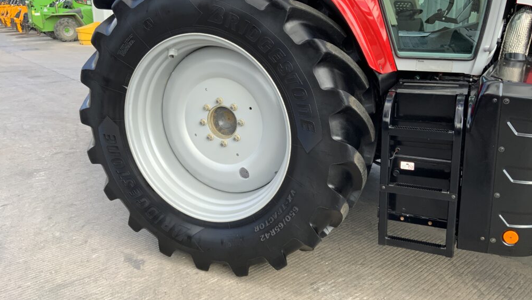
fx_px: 451
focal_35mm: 32
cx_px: 266
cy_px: 121
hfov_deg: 61.0
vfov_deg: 36.6
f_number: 1.8
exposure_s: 1/257
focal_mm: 3
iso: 16
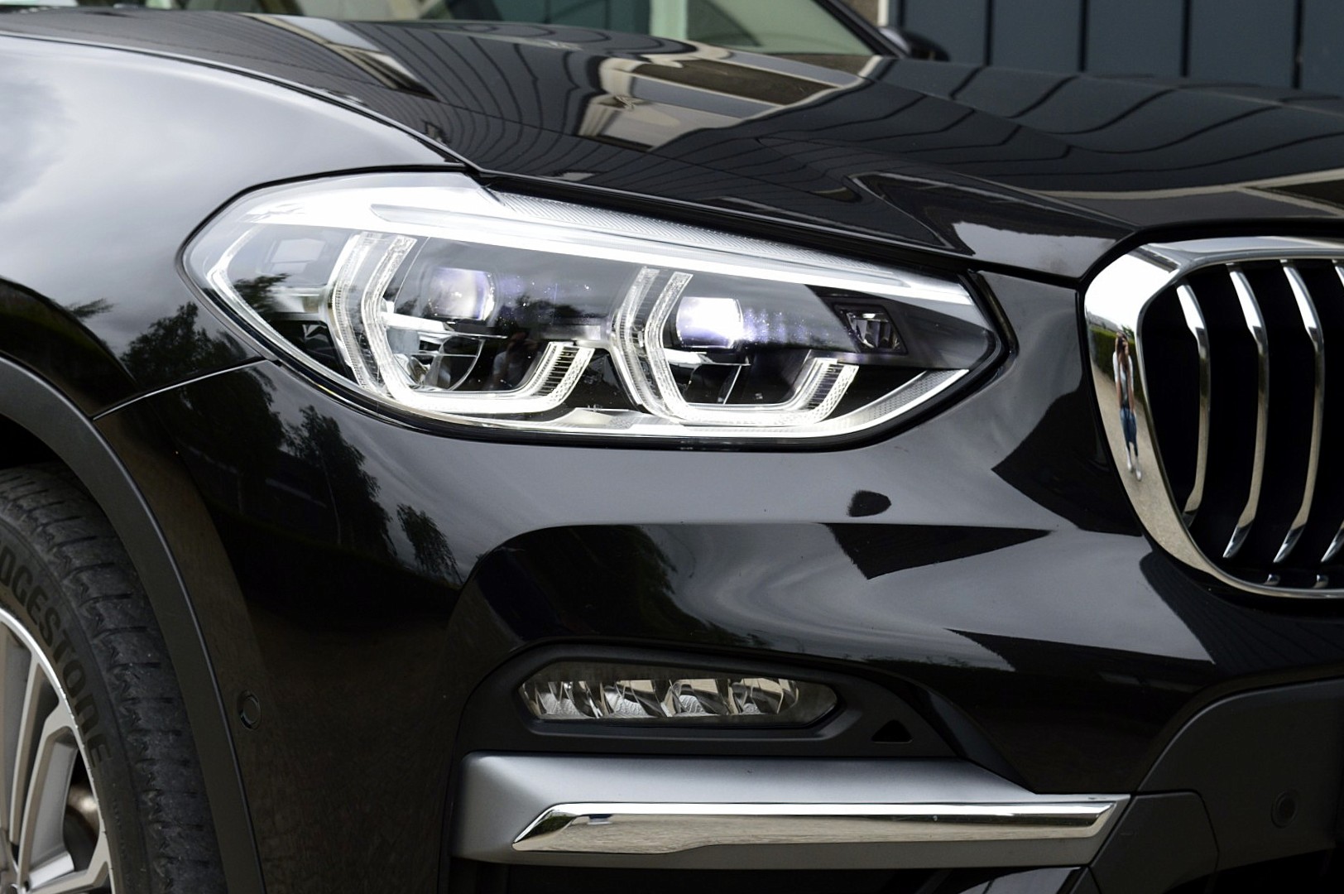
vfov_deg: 20.1
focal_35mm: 68
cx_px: 672
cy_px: 447
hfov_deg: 29.9
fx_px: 2518
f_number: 10
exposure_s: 1/200
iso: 400
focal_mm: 45
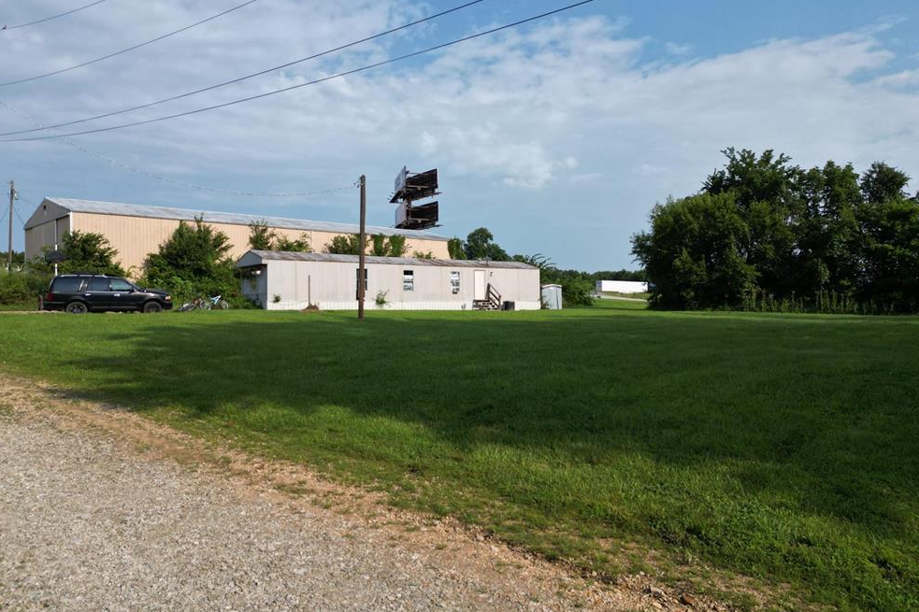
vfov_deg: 49.5
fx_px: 664
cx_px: 447
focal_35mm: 26
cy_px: 293
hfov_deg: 69.4
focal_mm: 6.72
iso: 100
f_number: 1.7
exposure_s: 1/3000
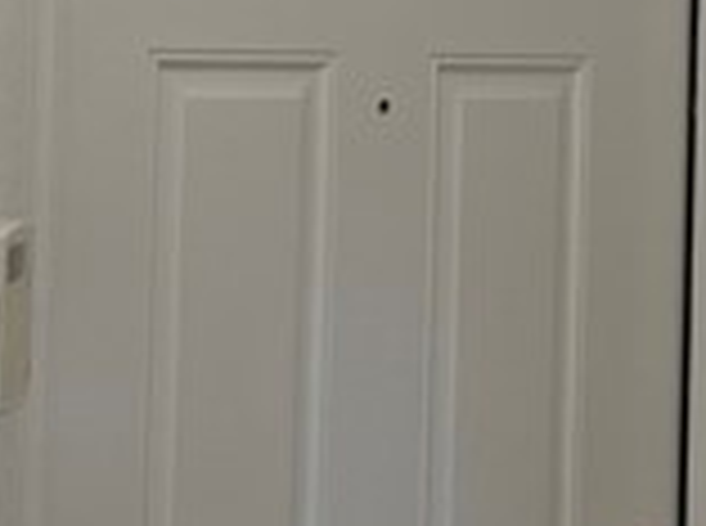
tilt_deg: +0.7
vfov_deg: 9.4
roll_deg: -1.8
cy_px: 0
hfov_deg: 12.5
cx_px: 706
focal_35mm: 157
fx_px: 3195
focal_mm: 6.76
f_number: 1.78
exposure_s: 1/164
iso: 200
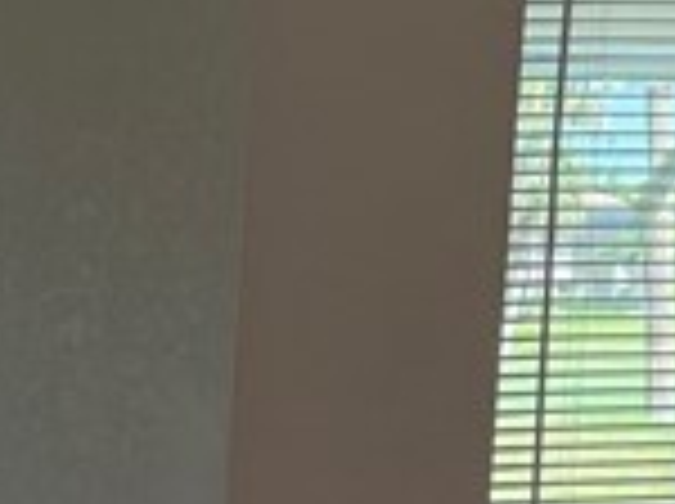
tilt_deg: -9.0
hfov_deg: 10.4
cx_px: -968
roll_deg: -0.2
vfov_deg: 8.8
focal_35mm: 164
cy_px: 756
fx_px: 3193
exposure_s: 1/237
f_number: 1.78
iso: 125
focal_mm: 6.76
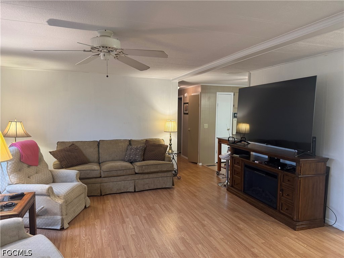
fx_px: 239
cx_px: 172
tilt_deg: -6.0
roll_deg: -1.2
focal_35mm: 24
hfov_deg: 71.6
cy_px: 129
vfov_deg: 56.8
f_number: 1.78
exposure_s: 1/60
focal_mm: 6.76
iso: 250
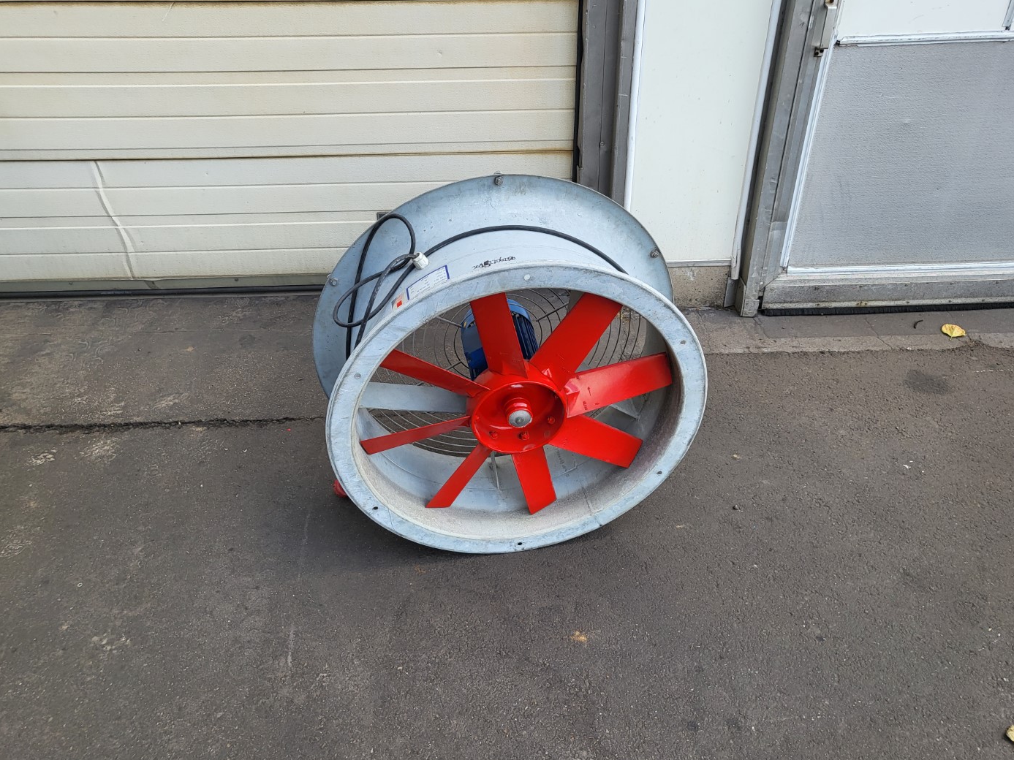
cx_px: 512
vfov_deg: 51.3
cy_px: 378
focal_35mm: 27
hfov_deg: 65.3
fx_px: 791
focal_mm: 4.25
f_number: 1.8
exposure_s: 1/513
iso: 50
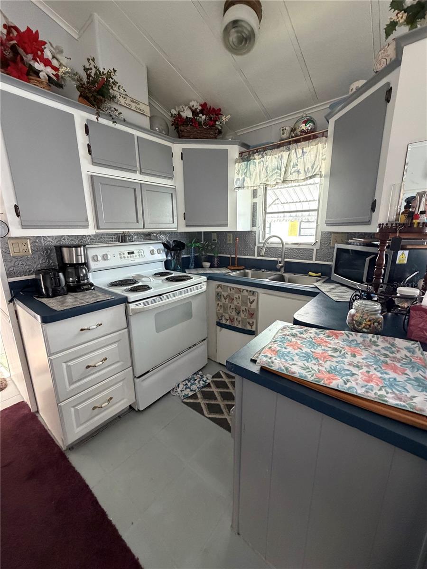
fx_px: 230
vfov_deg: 102.1
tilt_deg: -15.4
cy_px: 284
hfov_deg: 85.7
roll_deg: -1.2
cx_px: 214
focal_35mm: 14
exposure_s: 1/60
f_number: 2.2
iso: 400
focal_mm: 2.22
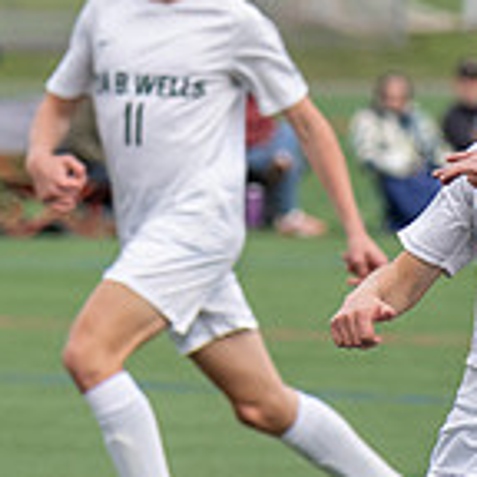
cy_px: 313
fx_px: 15434
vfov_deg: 1.8
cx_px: 447
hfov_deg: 1.8
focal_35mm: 990
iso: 1100
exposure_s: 1/1000
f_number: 5.3
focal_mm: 210
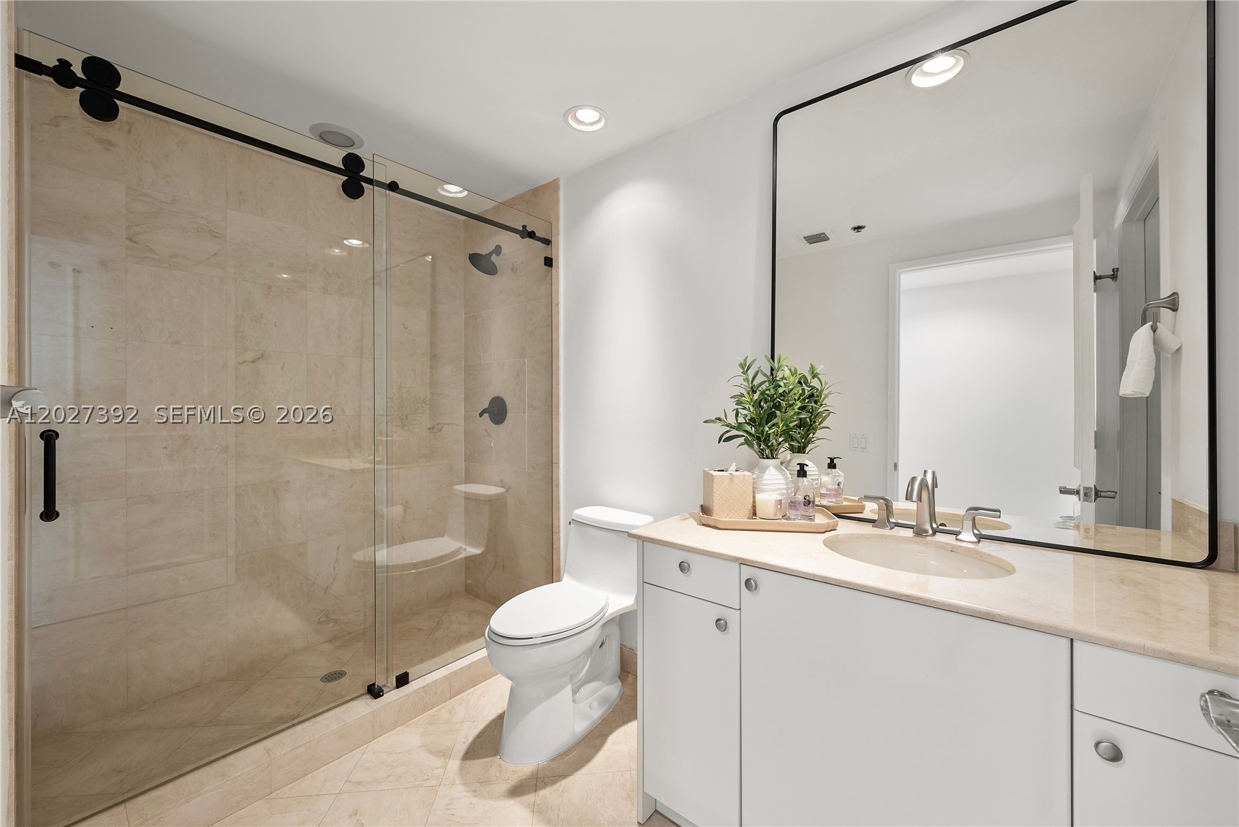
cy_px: 414
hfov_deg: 104.2
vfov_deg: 81.3
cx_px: 620
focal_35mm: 14
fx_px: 482
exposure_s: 1/1.67
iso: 320
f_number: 8
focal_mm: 14
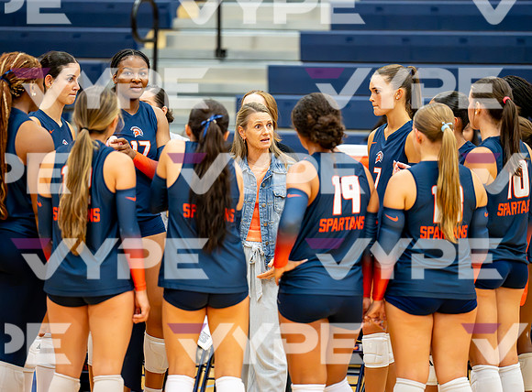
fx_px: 3392
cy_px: 196
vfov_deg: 6.6
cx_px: 273
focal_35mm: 222
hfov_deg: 9.0
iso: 11400
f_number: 2.8
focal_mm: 200
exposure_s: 1/800
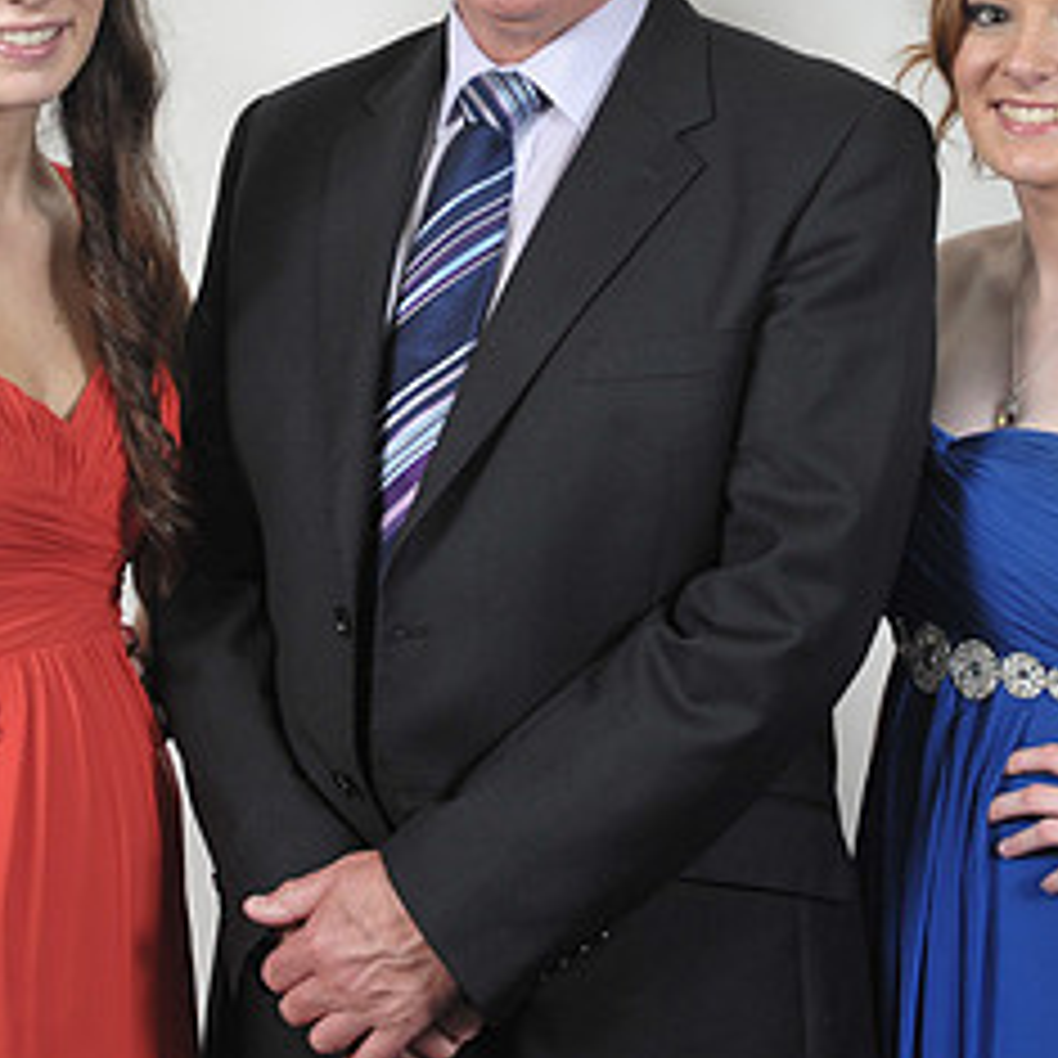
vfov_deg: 16.5
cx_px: 545
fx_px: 3631
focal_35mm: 105
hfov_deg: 16.6
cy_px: 230
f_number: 7.1
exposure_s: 1/160
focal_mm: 50
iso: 1000
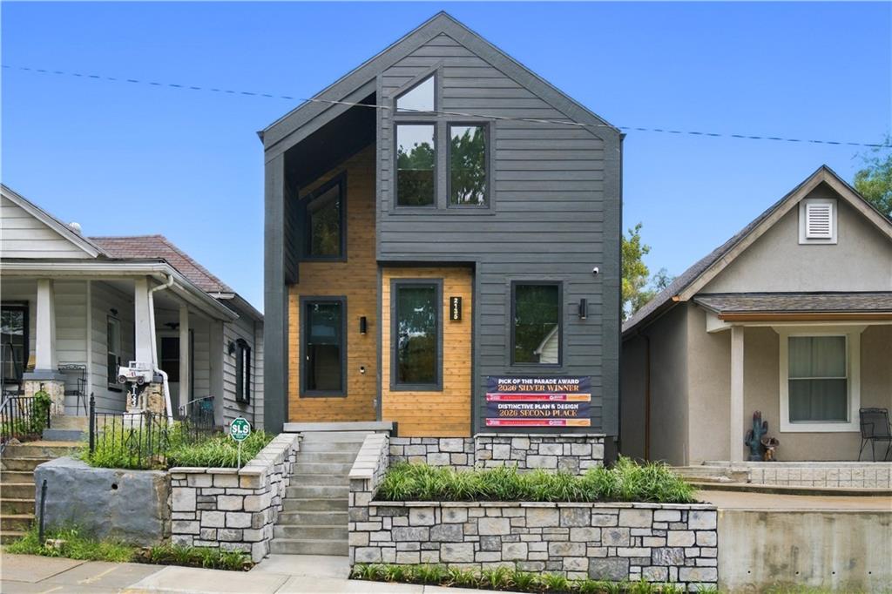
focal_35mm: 35
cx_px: 446
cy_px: 297
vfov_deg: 37.8
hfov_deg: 54.4
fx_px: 867
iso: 320
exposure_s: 1/125
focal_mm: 35
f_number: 9
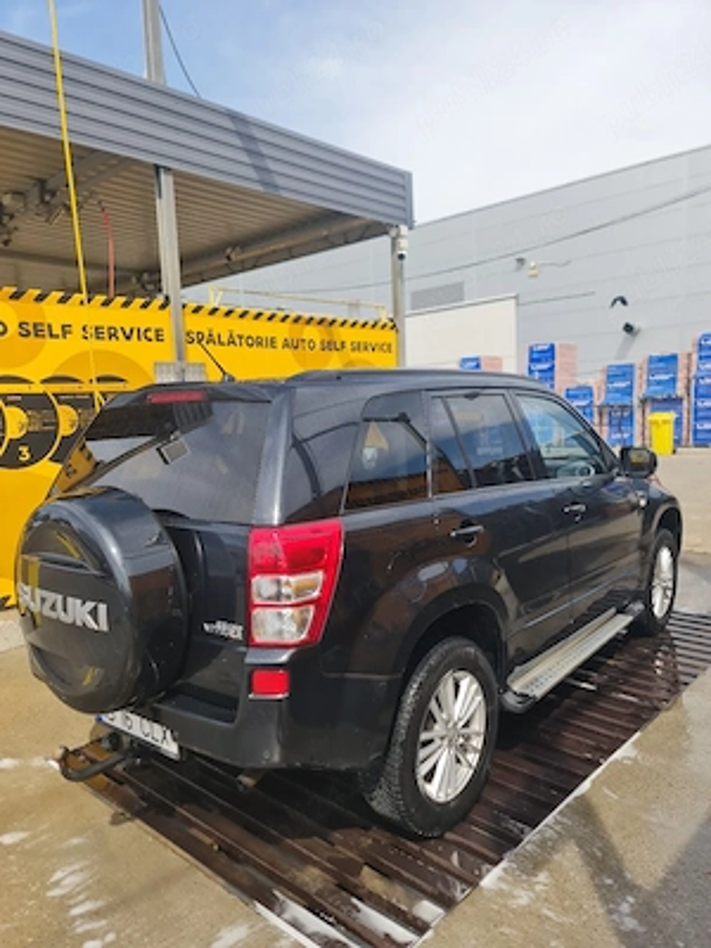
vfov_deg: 69.4
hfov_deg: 54.9
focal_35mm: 25
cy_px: 474
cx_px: 356
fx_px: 685
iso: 50
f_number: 1.8
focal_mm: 7
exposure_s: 1/667
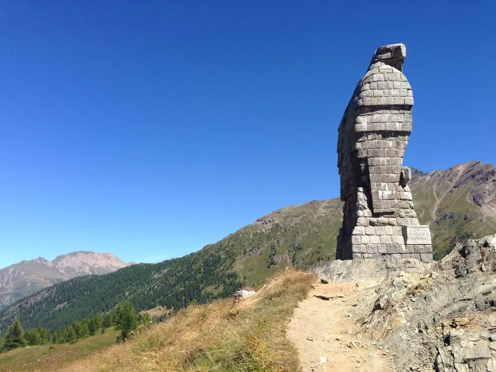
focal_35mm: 33
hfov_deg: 55.4
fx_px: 473
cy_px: 186
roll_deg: -0.6
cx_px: 248
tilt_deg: +16.5
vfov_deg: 42.9
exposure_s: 1/1323
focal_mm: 4.12
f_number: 2.4
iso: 50
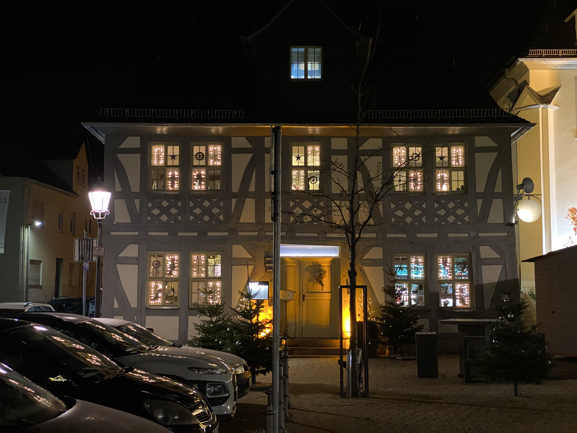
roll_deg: -0.3
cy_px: 216
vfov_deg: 28.0
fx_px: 867
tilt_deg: +6.1
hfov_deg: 36.8
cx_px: 288
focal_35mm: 52
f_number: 2
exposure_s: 1/25
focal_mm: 6
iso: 1000
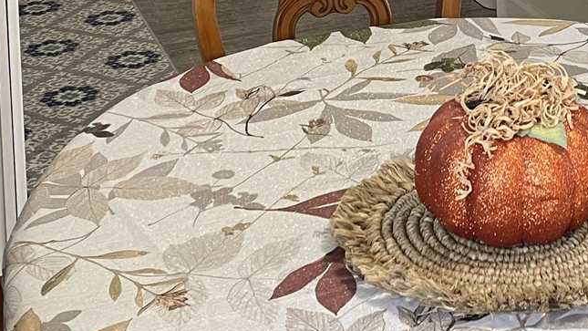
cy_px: -278
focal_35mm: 90
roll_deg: +0.8
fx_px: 1403
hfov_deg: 22.9
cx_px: 556
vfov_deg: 12.3
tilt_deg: -6.5
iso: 80
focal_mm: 4.2
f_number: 1.6
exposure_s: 1/60
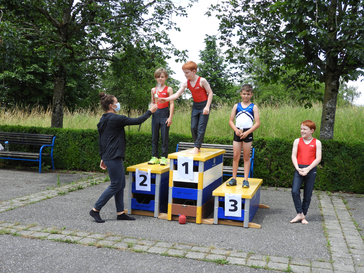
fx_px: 421
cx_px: 182
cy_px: 136
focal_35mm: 40
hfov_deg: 46.8
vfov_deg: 36.0
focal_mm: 7.2
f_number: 3.8
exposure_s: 1/320
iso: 100
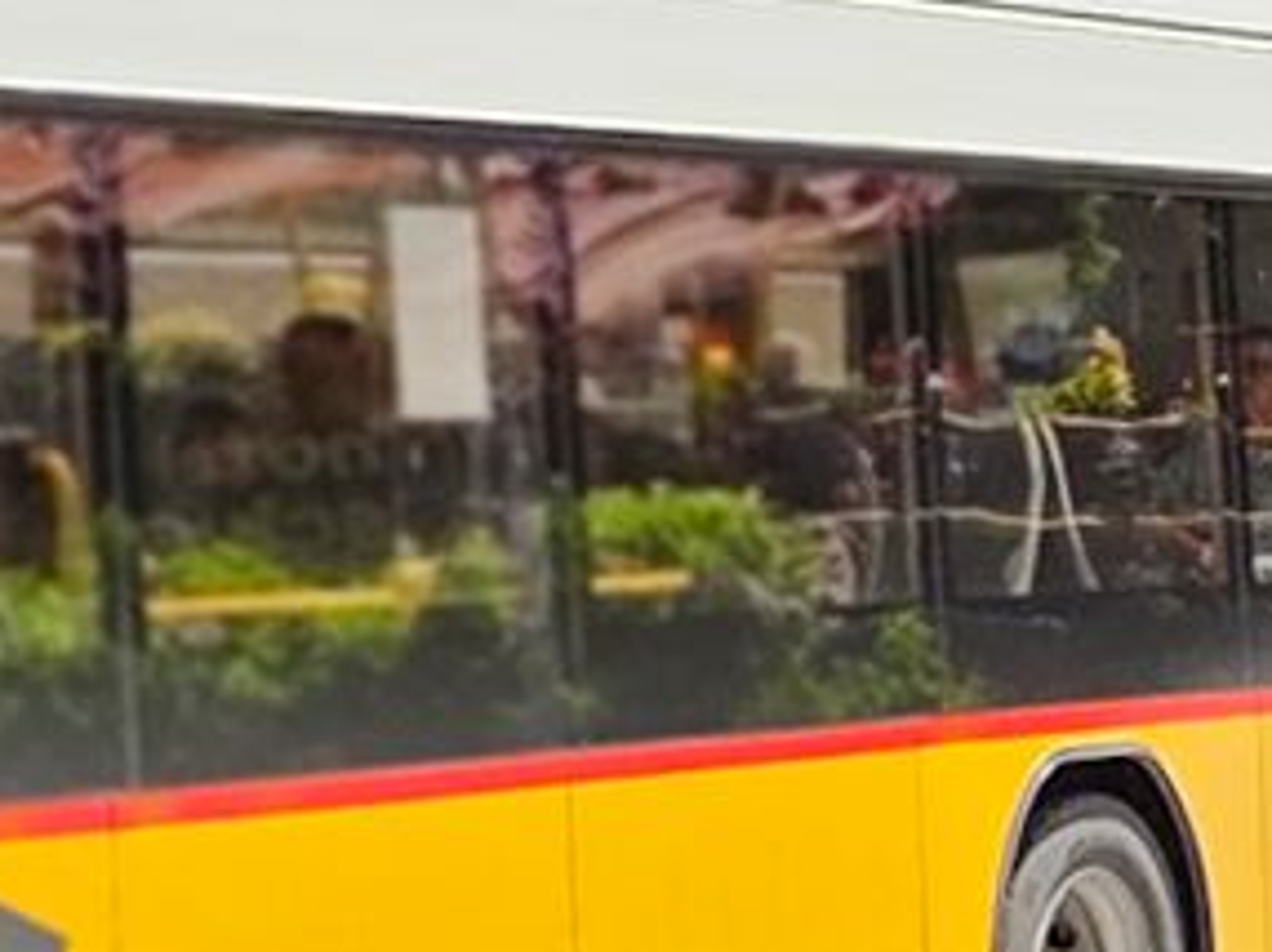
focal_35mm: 161
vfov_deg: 9.2
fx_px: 5911
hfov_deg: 12.2
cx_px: 1121
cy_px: 405
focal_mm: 5.4
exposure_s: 1/3999
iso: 80
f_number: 1.8
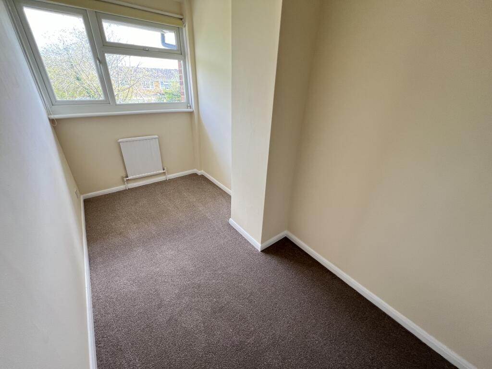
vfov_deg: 89.9
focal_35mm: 13
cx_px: 246
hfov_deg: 106.2
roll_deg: -2.0
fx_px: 185
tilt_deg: -27.0
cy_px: 184
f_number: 1.8
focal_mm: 1.57
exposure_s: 1/99
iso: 125
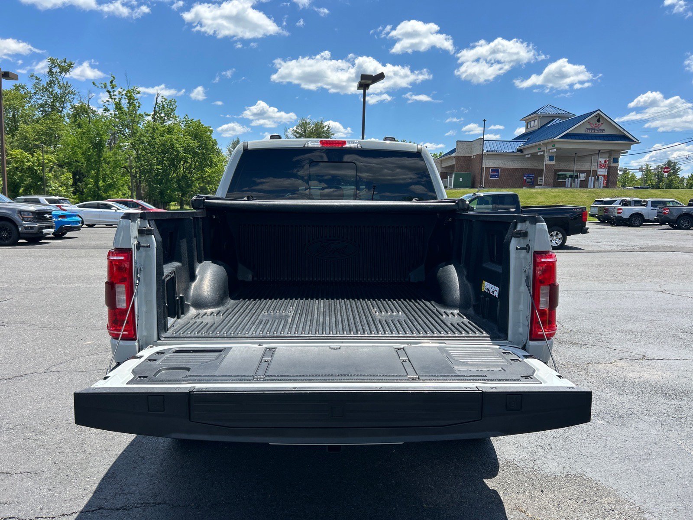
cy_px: 260
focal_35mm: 26
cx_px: 346
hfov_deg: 67.3
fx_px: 521
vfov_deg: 53.1
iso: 50
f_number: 1.5
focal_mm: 5.7
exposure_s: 1/3077
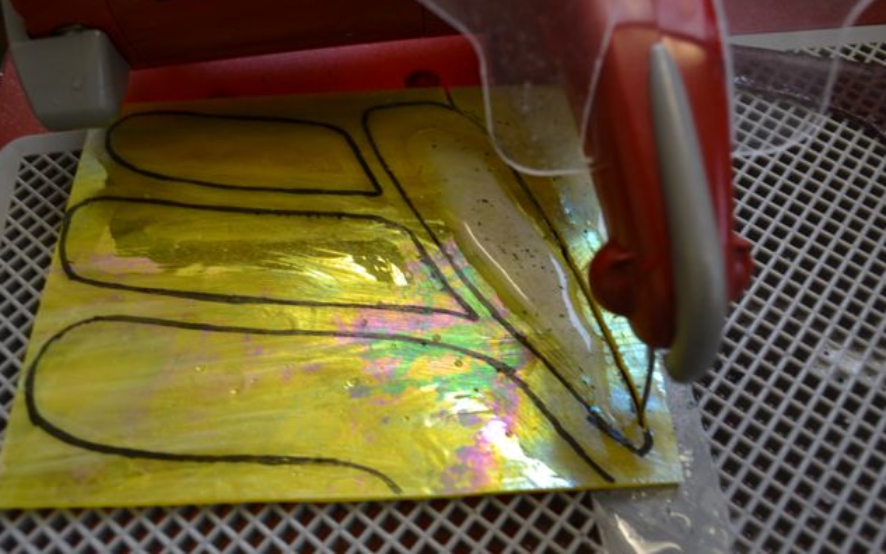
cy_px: 293
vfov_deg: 37.3
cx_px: 441
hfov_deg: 56.7
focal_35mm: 34
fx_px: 821
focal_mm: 22
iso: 140
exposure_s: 1/30
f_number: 5
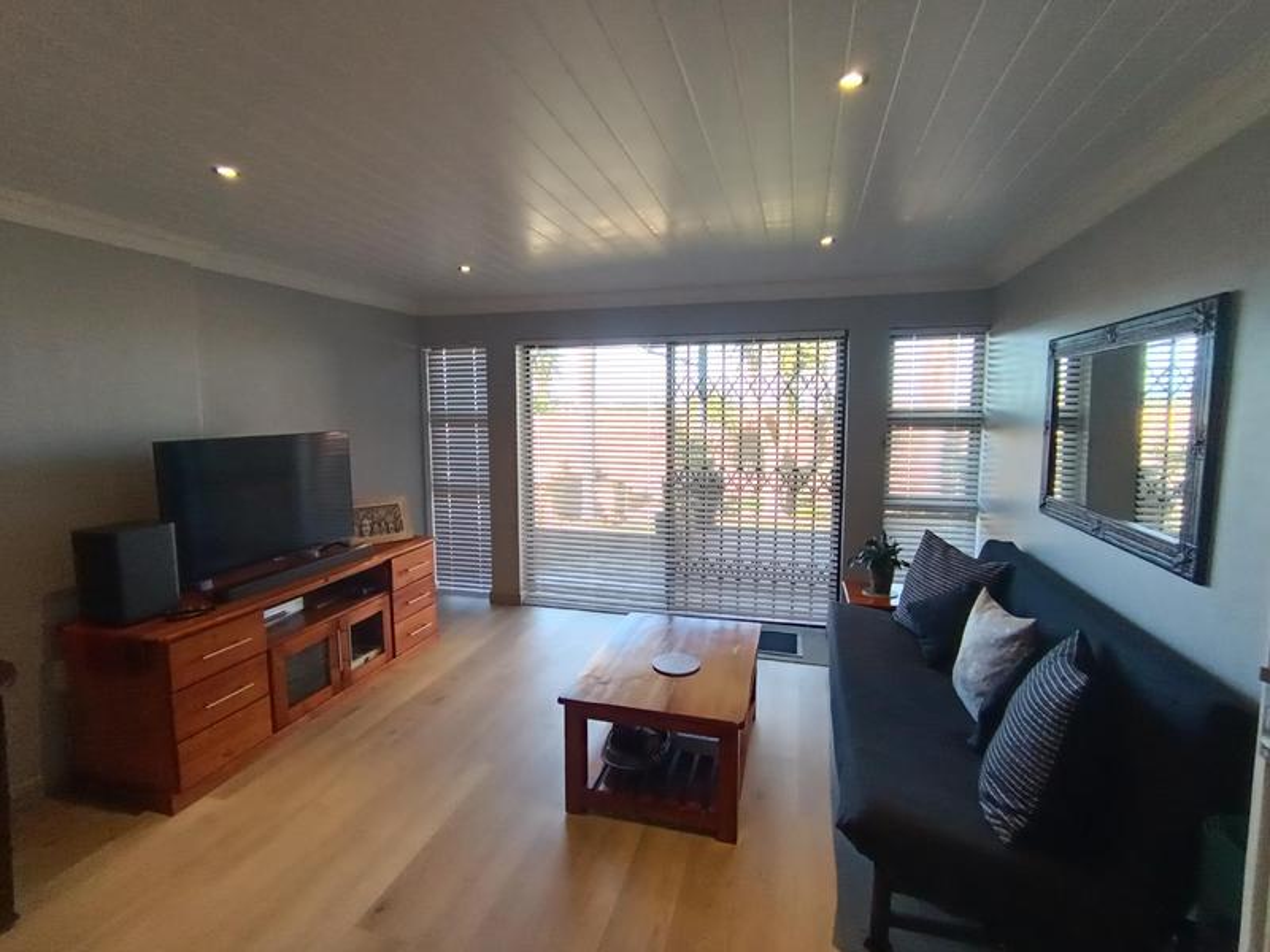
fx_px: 624
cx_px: 635
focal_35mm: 17
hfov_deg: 91.0
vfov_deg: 74.7
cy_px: 476
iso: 312
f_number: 2.2
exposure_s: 1/50
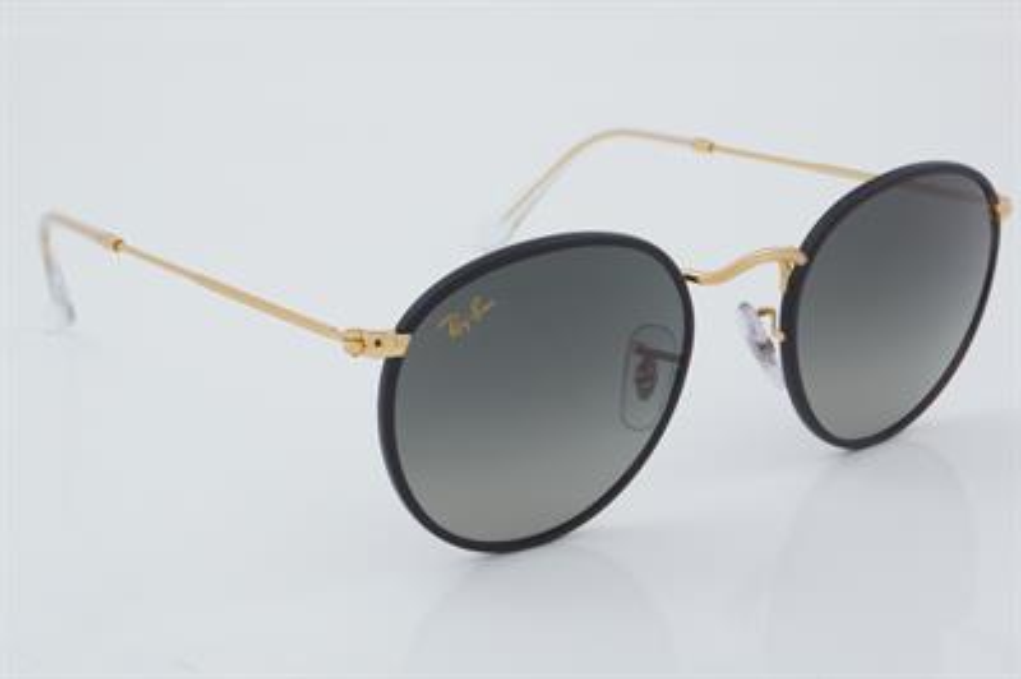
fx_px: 2125
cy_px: 340
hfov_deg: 27.0
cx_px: 510
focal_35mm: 75
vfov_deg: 18.2
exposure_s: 1/4
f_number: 32
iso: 100
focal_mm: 50
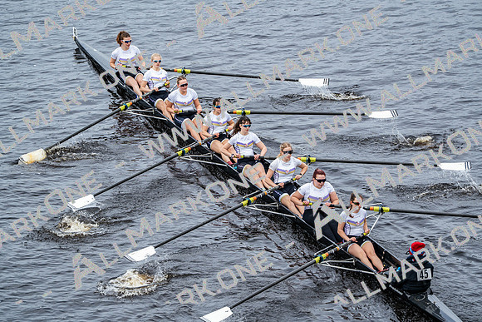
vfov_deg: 6.9
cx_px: 241
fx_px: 2678
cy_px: 161
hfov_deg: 10.3
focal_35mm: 200
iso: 250
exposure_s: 1/2000
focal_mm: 200
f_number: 2.8
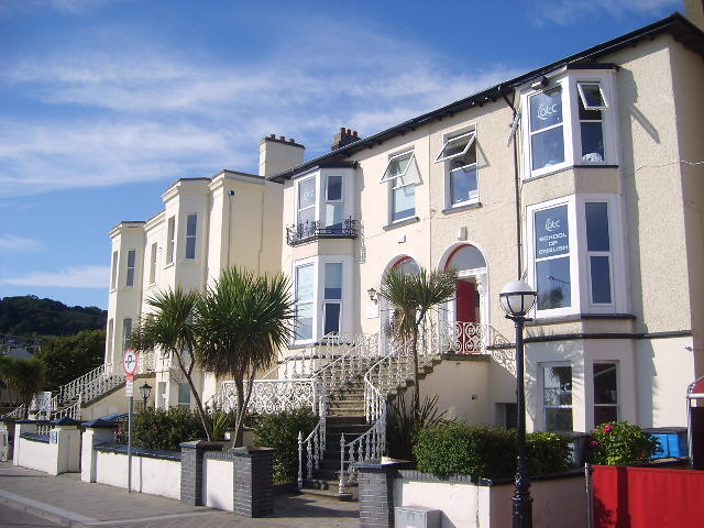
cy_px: 264
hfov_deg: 52.6
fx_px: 712
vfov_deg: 40.7
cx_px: 352
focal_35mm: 35
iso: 50
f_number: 7.1
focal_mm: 5.8
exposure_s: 1/250
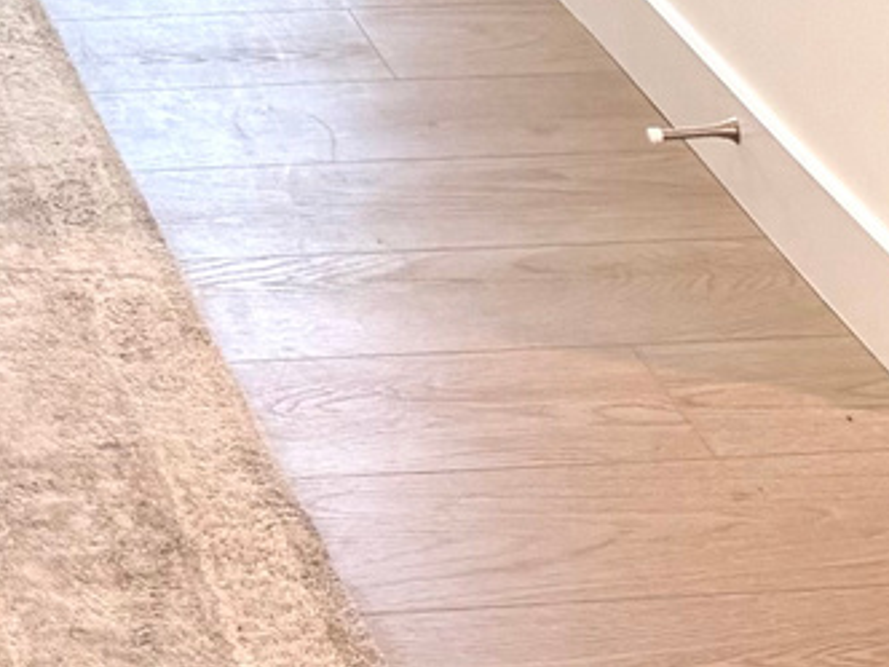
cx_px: -78
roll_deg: +0.6
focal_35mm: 148
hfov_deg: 13.1
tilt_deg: -1.8
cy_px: -1069
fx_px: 3801
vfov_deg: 8.8
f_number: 1.78
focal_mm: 6.76
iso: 100
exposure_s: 1/401
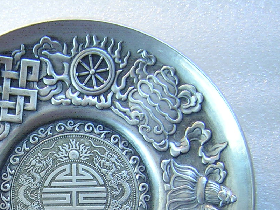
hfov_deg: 26.6
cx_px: 66
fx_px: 582
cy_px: 197
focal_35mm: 72
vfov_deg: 20.0
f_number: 2.6
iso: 50
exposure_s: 1/18.3
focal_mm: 4.7
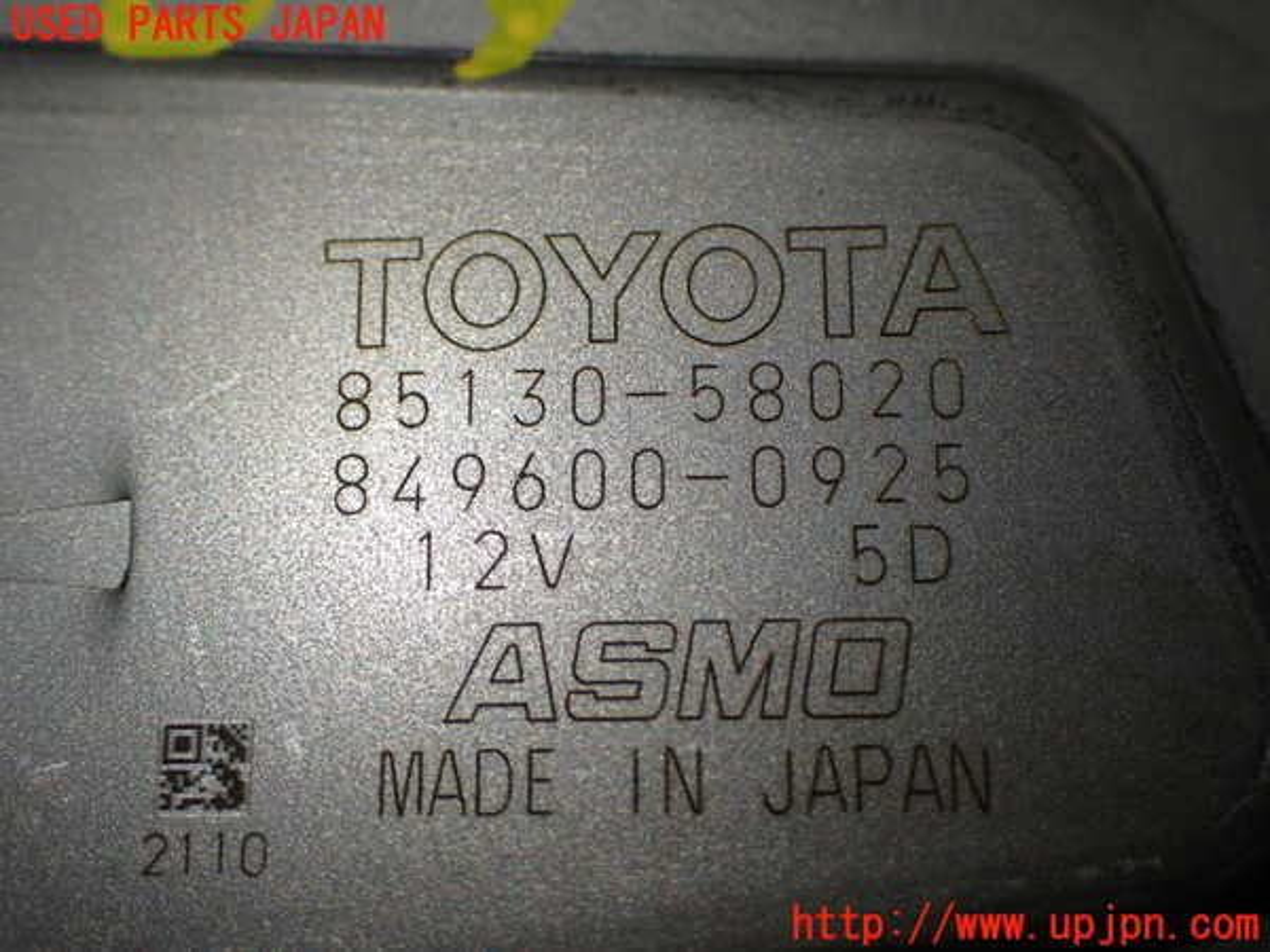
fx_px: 1724
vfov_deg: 30.9
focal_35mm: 47
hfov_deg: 40.4
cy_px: 476
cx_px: 635
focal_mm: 8.4
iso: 125
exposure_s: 1/200
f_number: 3.1
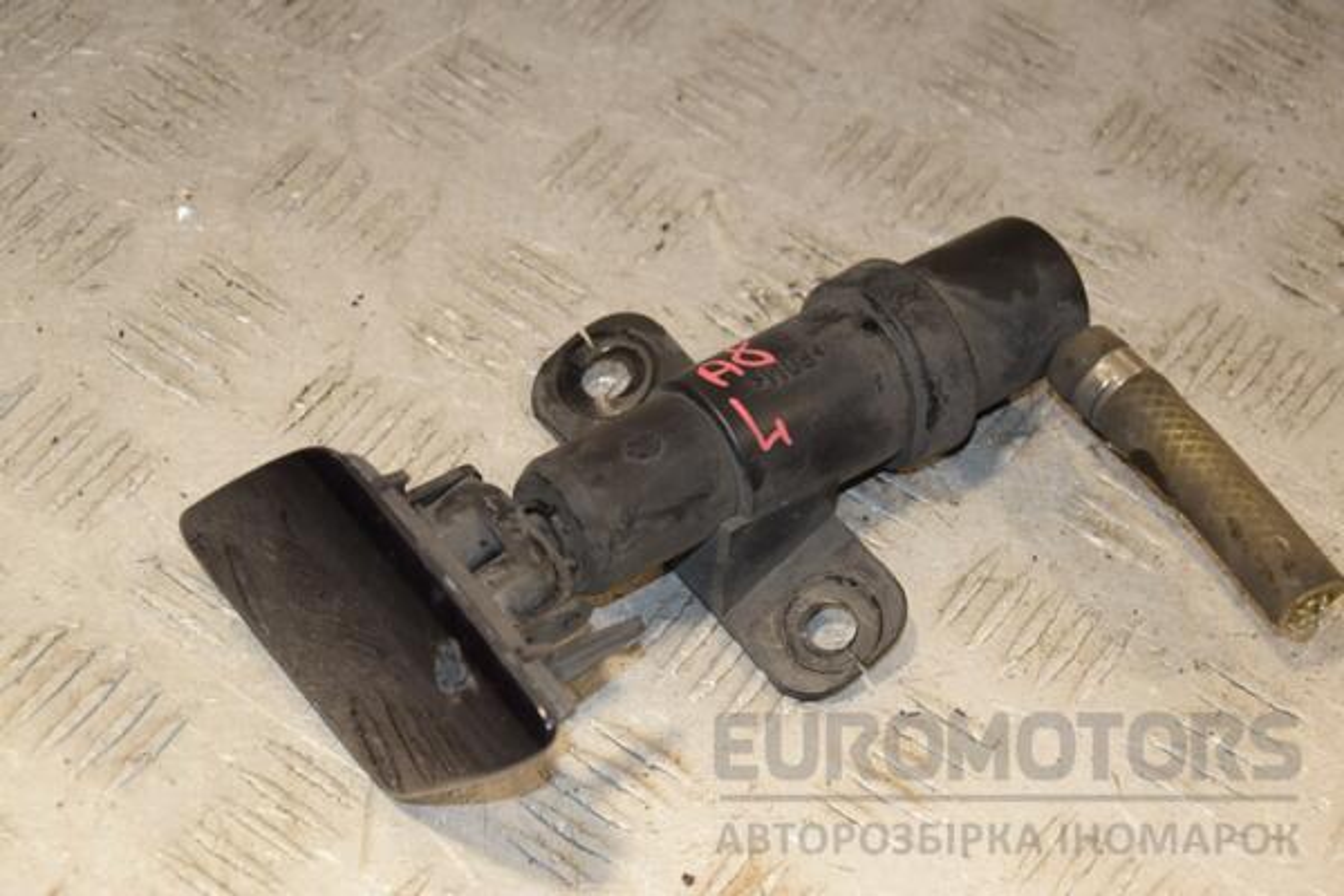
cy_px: 448
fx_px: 3696
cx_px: 672
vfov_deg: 13.8
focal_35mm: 99
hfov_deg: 20.6
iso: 800
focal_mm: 66
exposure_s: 1/200
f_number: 7.1
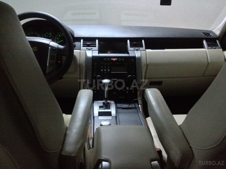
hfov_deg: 52.6
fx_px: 229
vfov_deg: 40.7
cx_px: 113
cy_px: 84
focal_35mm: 35
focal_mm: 4.28
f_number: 2.4
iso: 640
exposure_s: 1/15
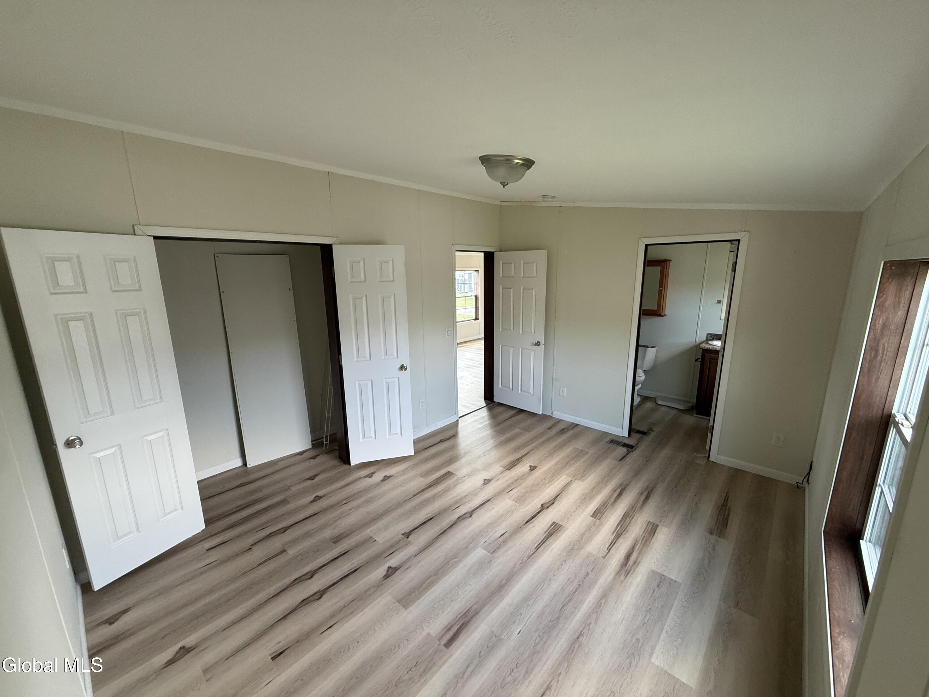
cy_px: 348
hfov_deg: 102.1
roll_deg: +0.7
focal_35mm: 14
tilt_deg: -11.5
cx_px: 464
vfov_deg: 85.7
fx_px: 376
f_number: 2.2
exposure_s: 1/99
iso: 200
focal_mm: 2.22
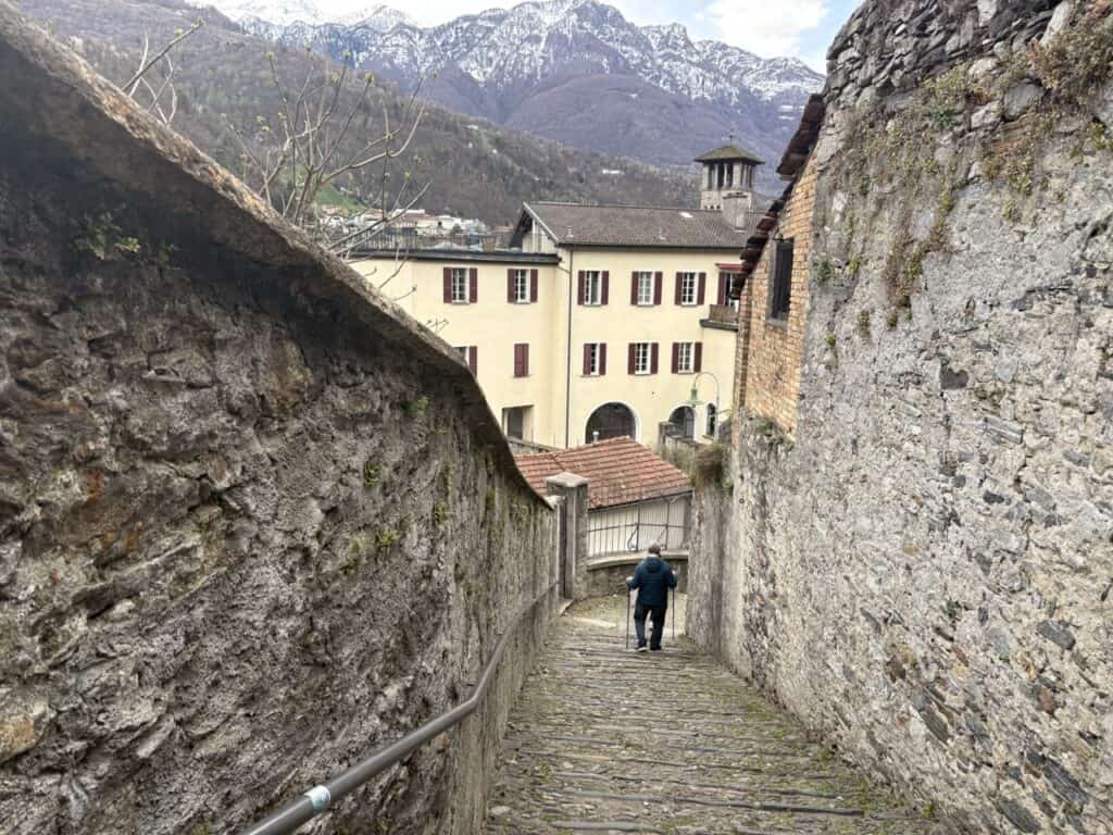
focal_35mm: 26
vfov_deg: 53.1
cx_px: 556
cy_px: 418
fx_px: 836
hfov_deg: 67.3
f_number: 1.6
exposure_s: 1/708
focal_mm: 5.96
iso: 50
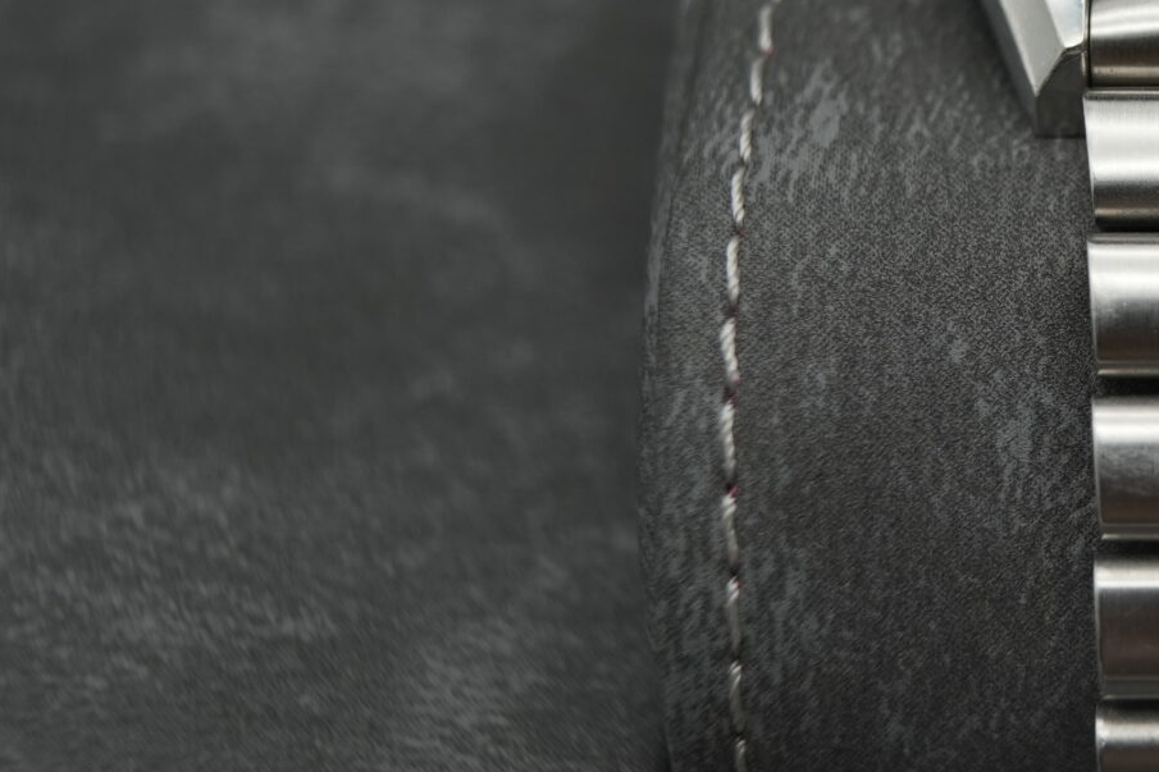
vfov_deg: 13.8
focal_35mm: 99
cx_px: 1333
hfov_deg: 19.6
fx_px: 3186
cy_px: 166
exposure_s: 1/250
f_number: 5
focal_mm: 35
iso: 400
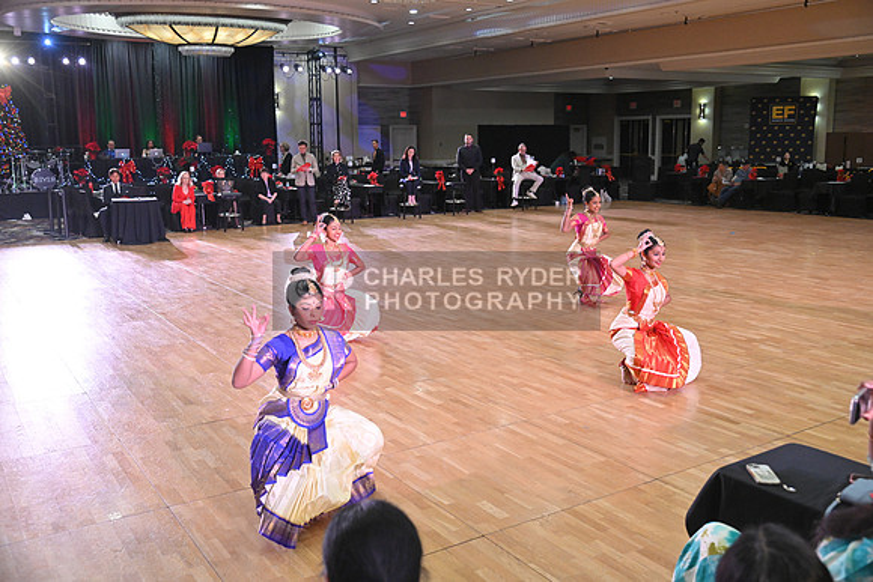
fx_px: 825
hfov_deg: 55.8
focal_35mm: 34
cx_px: 436
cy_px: 291
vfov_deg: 38.9
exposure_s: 1/400
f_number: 4.5
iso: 3200
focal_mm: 34
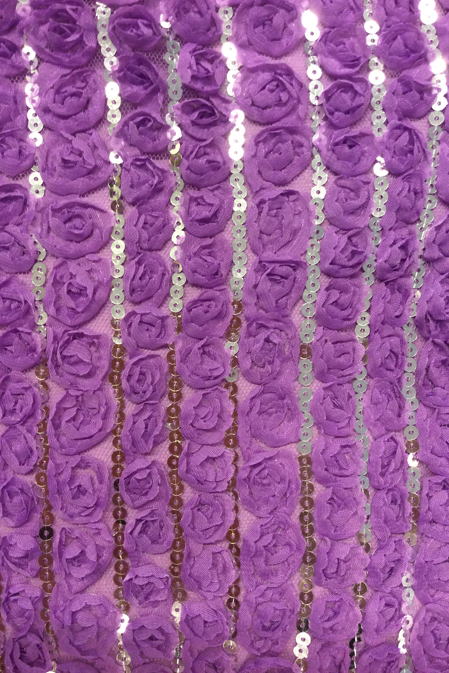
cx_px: 224
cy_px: 338
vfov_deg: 54.4
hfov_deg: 37.9
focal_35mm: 35
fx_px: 655
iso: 160
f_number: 2.4
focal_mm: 3.3
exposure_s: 1/25
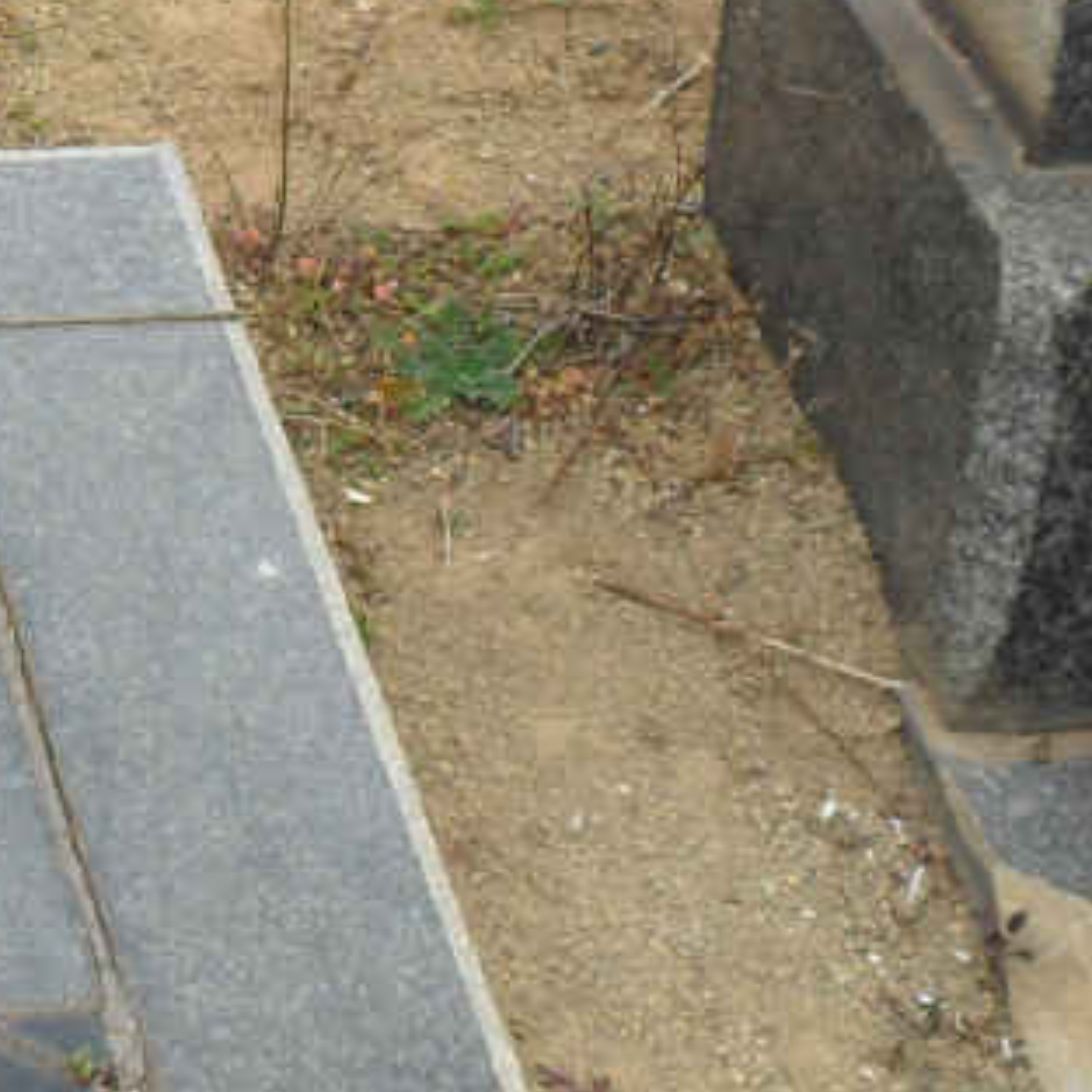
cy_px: 321
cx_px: -998
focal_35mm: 176
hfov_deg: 9.4
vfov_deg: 9.9
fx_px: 6282
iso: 100
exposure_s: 1/180
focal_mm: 9.3
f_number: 5
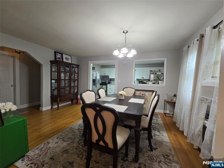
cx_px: 112
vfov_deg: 89.9
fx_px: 84
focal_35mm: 13
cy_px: 84
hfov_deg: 106.2
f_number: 2.2
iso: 320
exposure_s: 1/60
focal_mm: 2.2
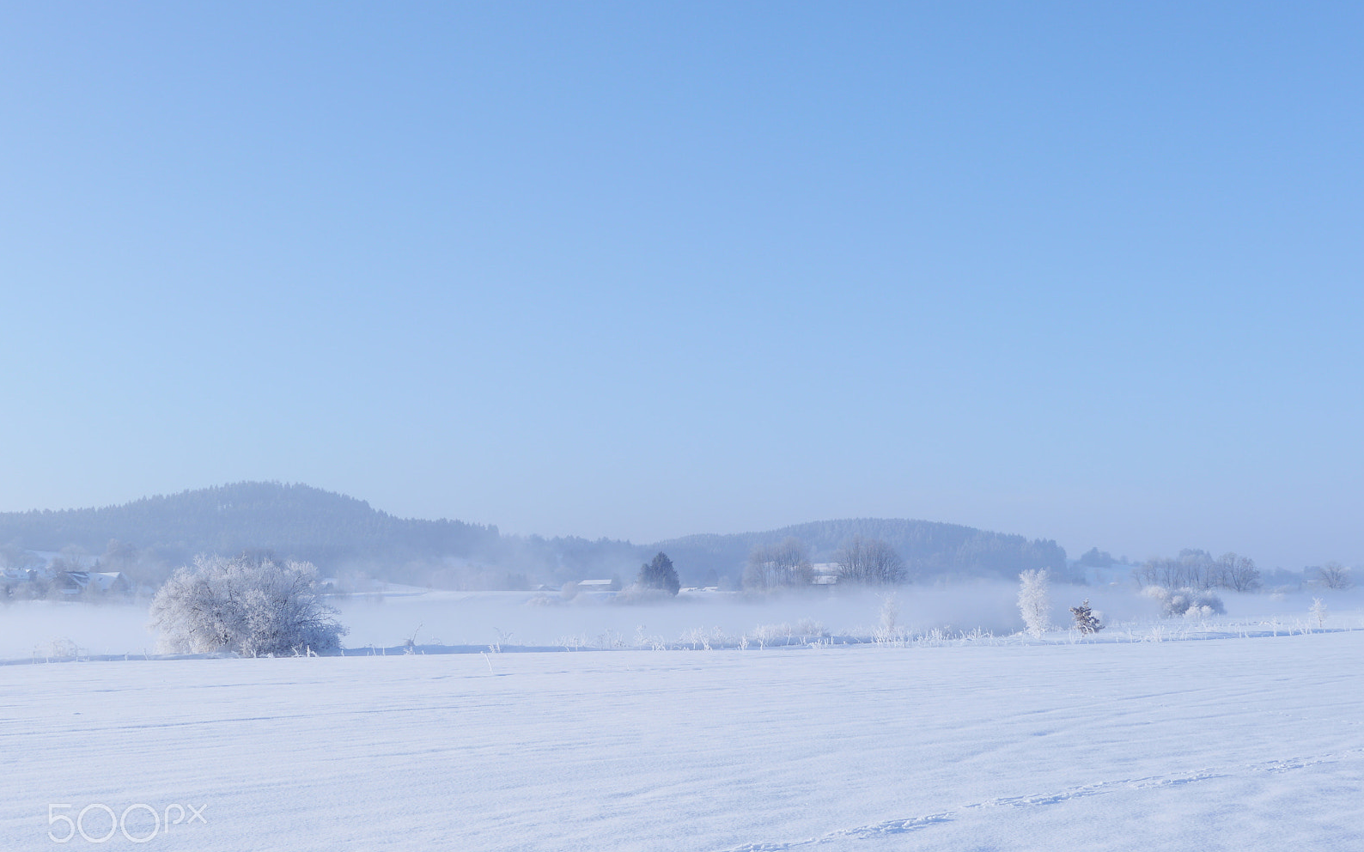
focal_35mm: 47
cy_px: 421
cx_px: 681
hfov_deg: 42.7
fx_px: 1747
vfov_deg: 27.4
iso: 160
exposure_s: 1/320
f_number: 8
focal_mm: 22
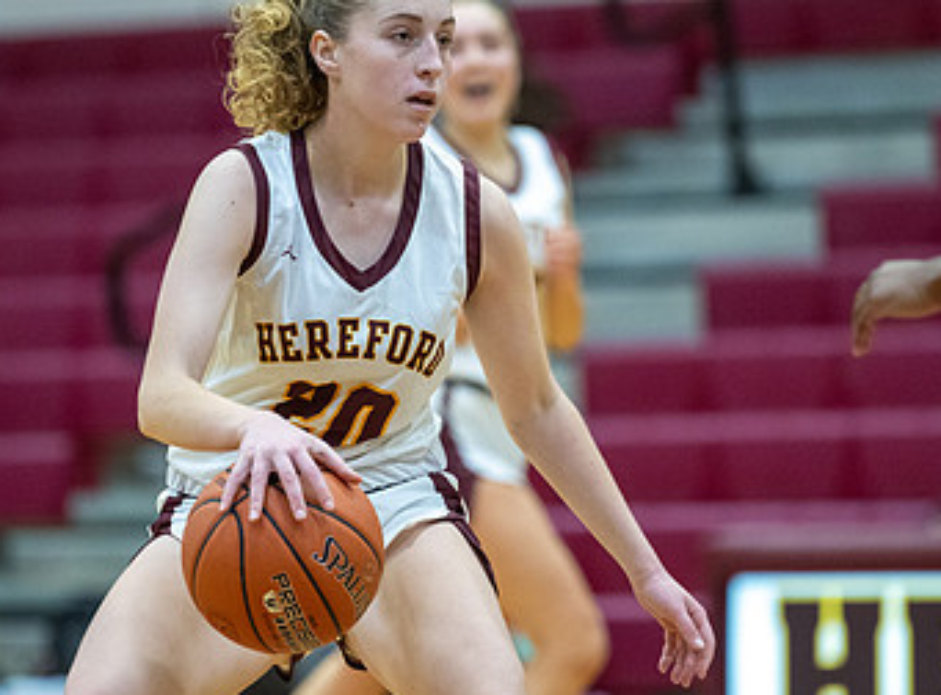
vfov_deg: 4.0
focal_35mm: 364
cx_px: 419
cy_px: 348
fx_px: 9843
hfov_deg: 5.5
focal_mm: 200
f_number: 2.8
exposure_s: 1/800
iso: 5000
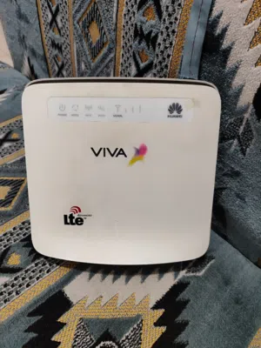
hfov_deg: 56.8
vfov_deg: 71.6
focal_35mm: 24
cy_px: 174
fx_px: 241
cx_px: 130
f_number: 1.89
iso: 913
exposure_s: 1/50
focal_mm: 5.89
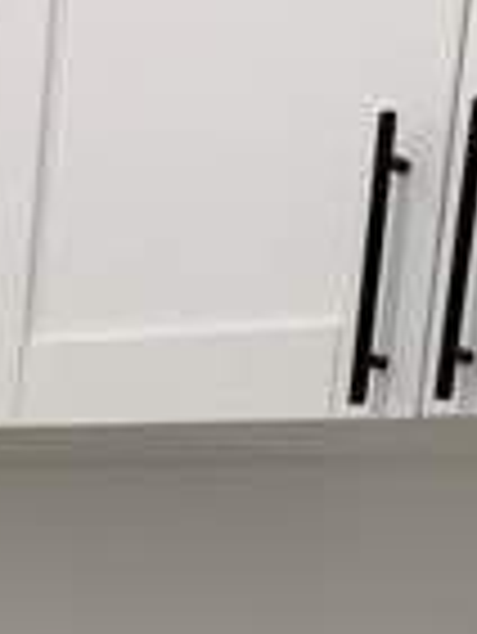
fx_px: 2000
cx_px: -216
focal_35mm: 109
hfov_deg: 12.9
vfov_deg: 16.2
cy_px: 994
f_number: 1.78
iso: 160
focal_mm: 6.76
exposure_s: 1/120
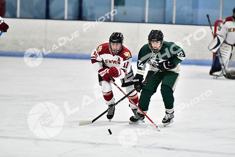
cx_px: 118
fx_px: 1812
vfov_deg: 5.0
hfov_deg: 7.4
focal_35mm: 278
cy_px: 78
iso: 8000
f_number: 2.8
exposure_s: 1/1250
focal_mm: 185
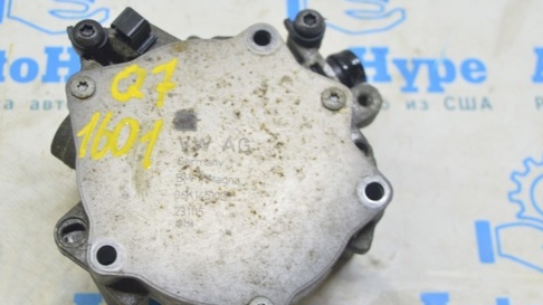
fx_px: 892
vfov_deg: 19.4
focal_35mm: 62
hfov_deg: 33.7
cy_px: 145
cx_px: 212
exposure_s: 1/20
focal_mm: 30
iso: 400
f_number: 5.6
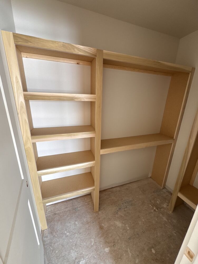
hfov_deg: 85.7
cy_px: 132
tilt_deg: -17.3
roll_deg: -2.2
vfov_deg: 102.0
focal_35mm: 14
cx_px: 99
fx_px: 107
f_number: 2.2
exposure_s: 1/99
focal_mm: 2.22
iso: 100
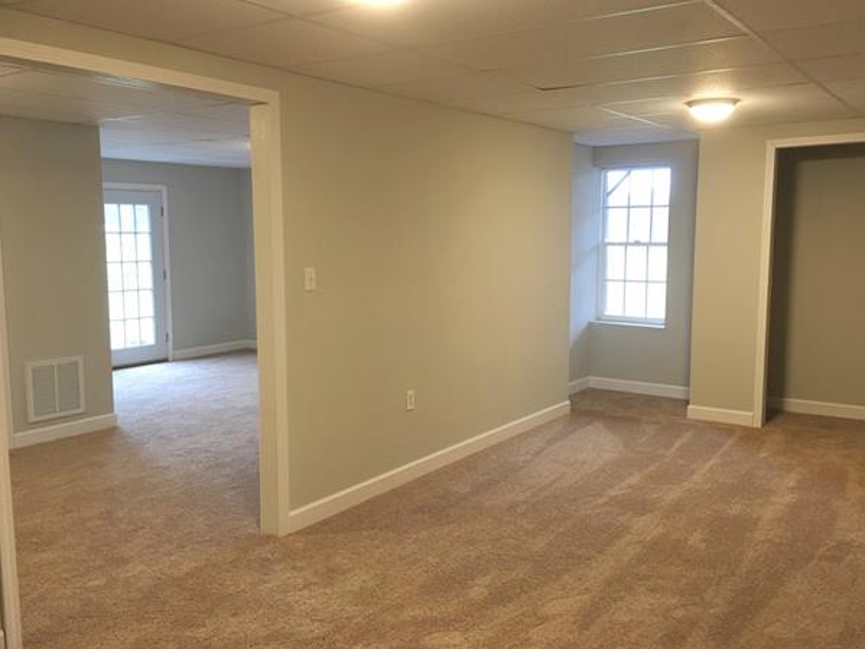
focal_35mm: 31
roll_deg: -0.6
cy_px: 319
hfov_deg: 58.4
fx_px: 774
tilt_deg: -6.8
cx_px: 440
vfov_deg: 45.4
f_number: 2.2
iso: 100
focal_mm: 4.15
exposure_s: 1/30
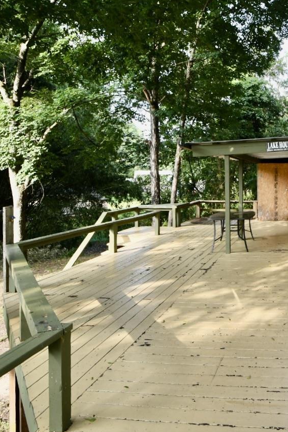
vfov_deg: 76.1
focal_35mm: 23
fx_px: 276
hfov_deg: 48.5
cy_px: 215
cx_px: 267
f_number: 9
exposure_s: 1/100
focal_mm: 10
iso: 400
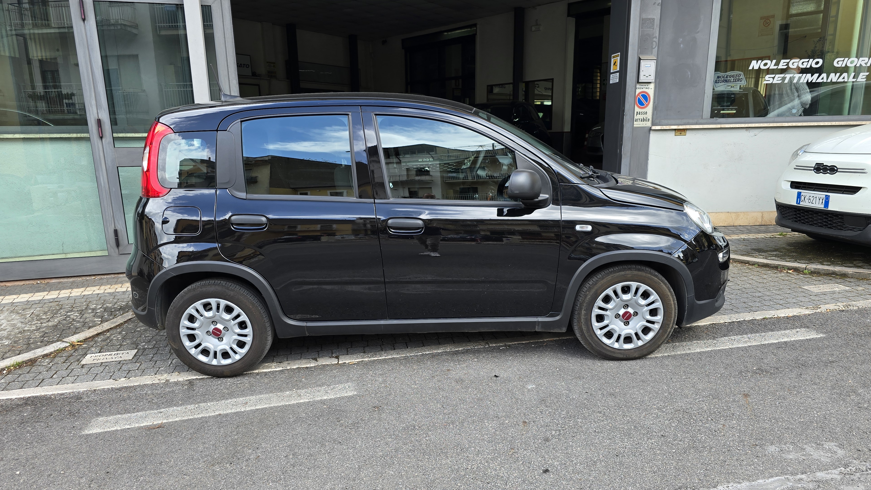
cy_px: 291
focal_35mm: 26
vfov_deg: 44.2
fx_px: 600
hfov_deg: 71.9
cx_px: 435
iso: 20
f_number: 1.7
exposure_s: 1/180
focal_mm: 6.3
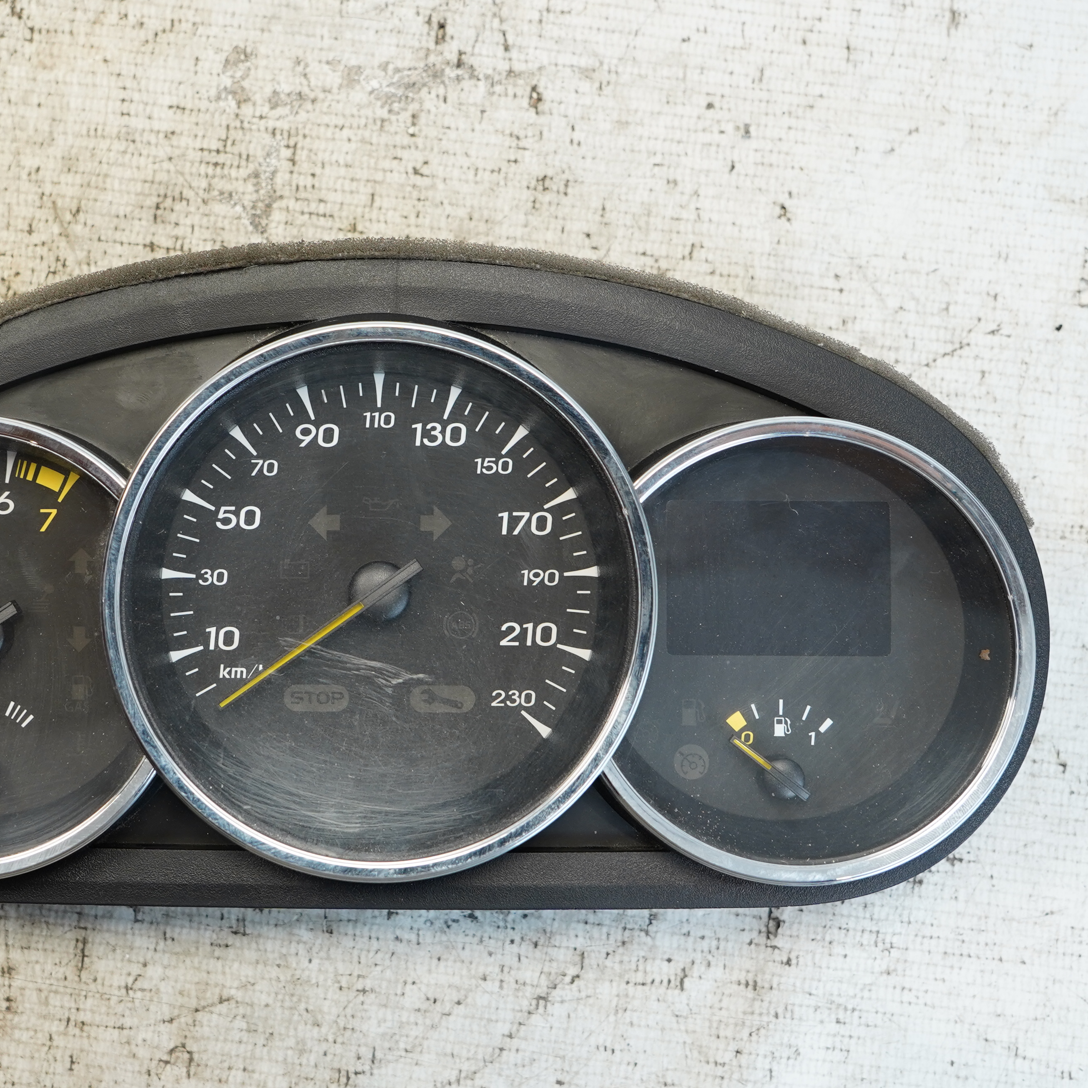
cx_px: 377
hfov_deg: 33.8
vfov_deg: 34.0
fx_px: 1778
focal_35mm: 50
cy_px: 545
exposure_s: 1/160
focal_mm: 26
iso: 800
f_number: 4
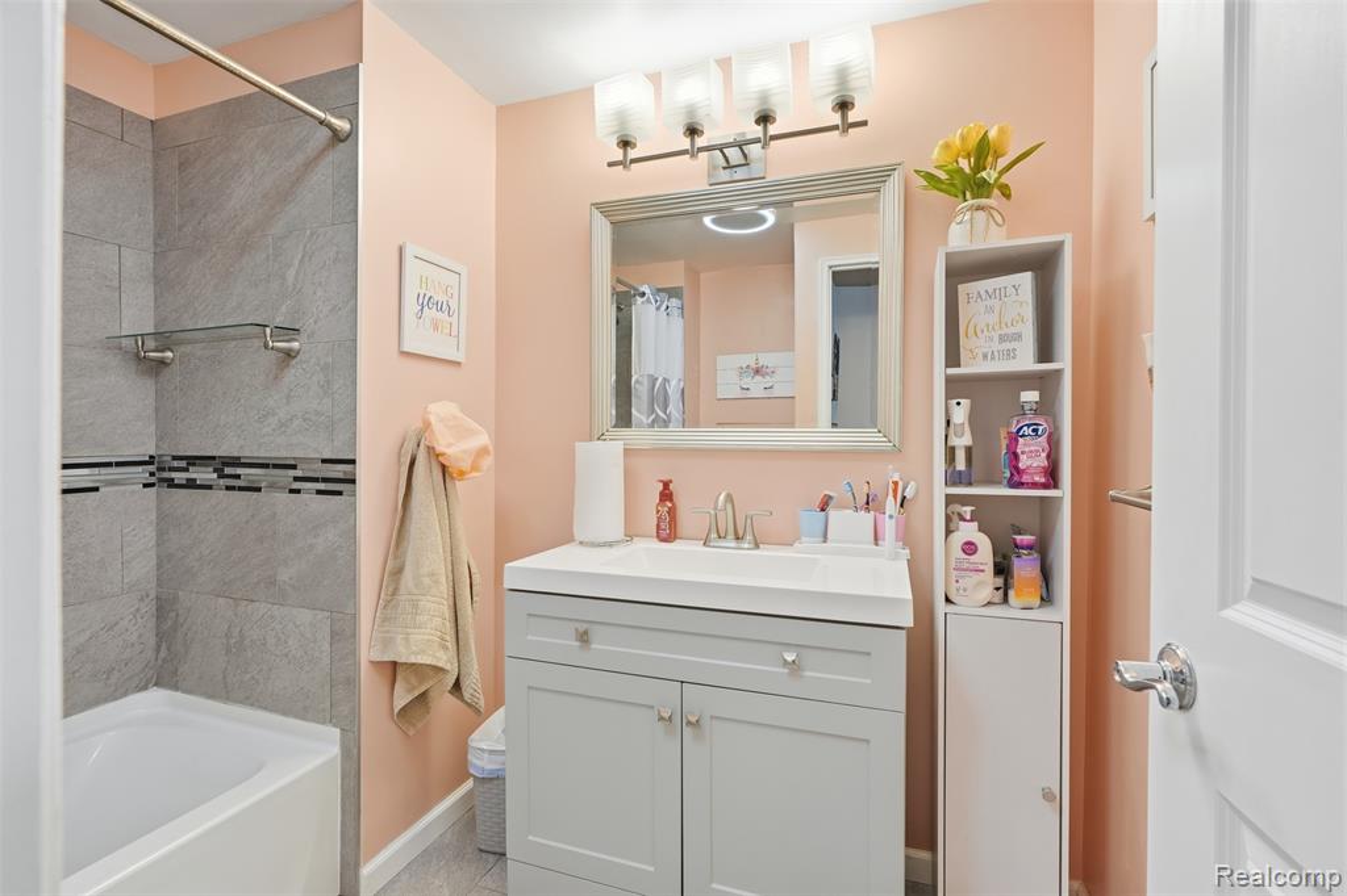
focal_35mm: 16
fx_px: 598
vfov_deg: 73.7
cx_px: 674
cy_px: 448
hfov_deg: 96.8
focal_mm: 16
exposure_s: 1/250
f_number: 8
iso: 400
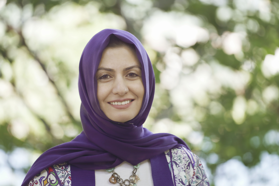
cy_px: 93
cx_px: 140
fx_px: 1550
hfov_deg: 10.3
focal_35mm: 200
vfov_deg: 6.9
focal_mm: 200
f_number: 4
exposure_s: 1/80
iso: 160
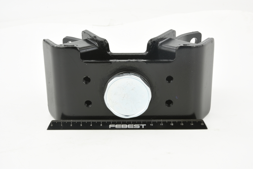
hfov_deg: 33.4
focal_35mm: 60
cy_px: 84
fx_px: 422
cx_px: 126
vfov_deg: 22.6
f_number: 32
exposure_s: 1/2.5
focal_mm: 60
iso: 100
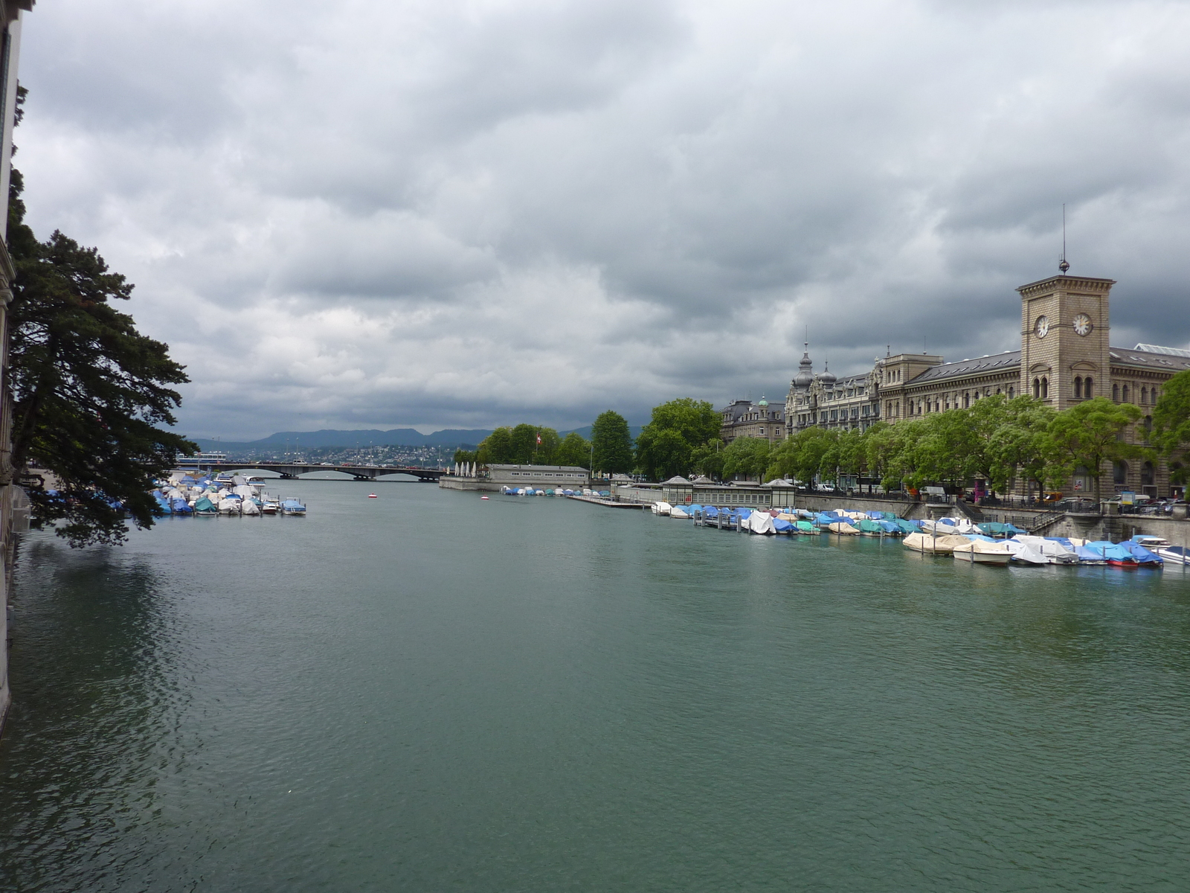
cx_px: 595
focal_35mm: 25
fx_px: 859
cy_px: 446
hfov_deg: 69.4
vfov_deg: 54.9
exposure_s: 1/500
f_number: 4.5
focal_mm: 4.1
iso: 80
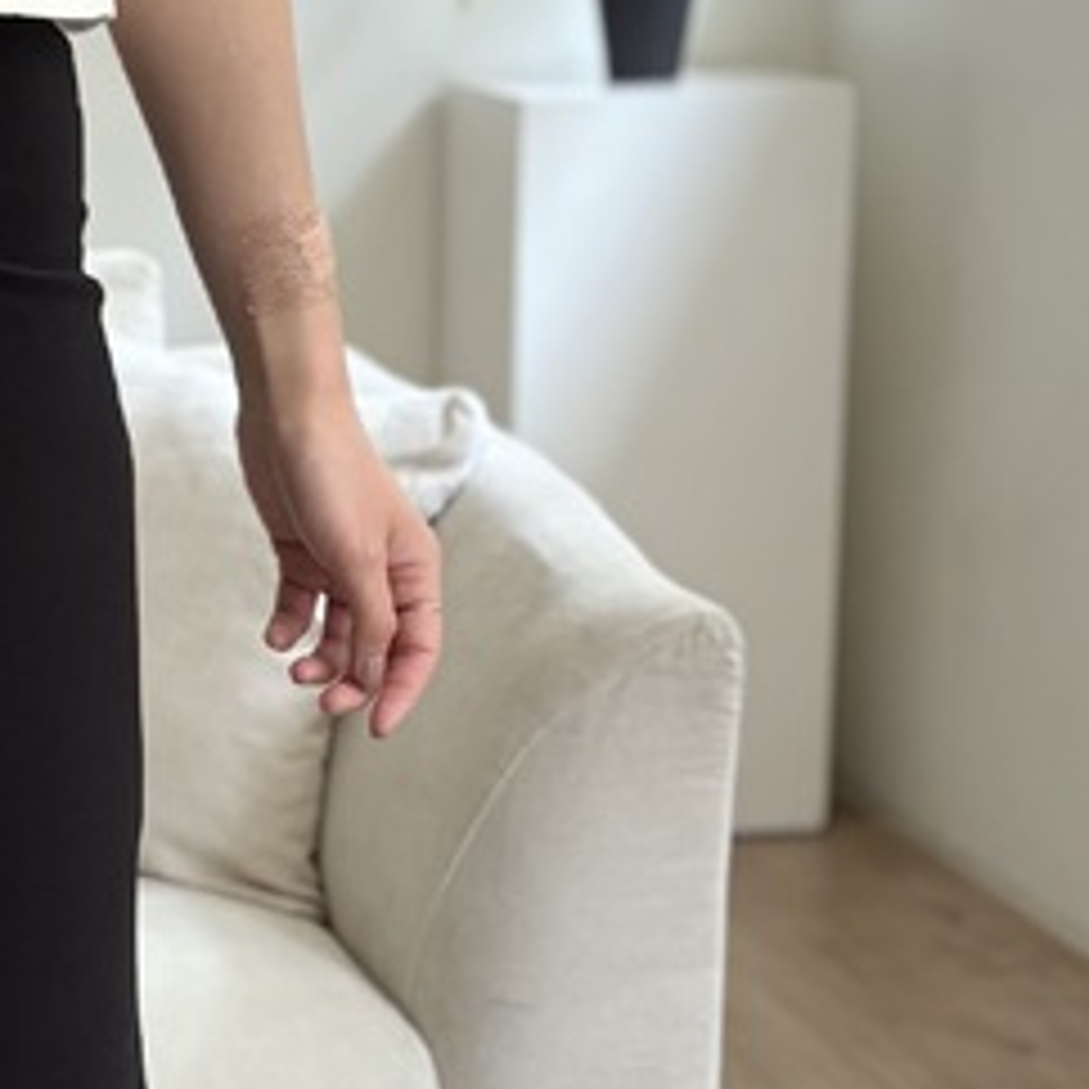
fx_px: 3381
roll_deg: +0.4
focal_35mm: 95
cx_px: -117
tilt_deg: -13.9
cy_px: 729
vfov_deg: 18.2
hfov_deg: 17.6
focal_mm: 5.96
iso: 80
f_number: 1.6
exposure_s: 1/121
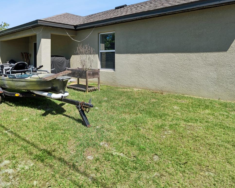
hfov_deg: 67.6
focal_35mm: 25
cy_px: 58
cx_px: 97
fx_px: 174
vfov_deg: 55.2
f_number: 20
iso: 100
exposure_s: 1/30
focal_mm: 16
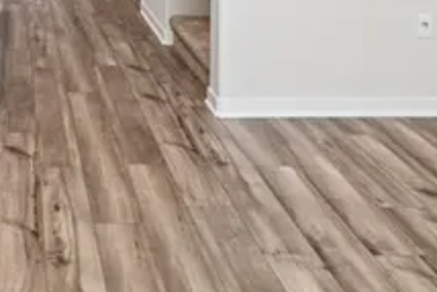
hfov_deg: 36.0
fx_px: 619
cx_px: 28
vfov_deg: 22.0
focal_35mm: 51
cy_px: -145
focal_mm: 13
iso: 400
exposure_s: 1/25
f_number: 7.1
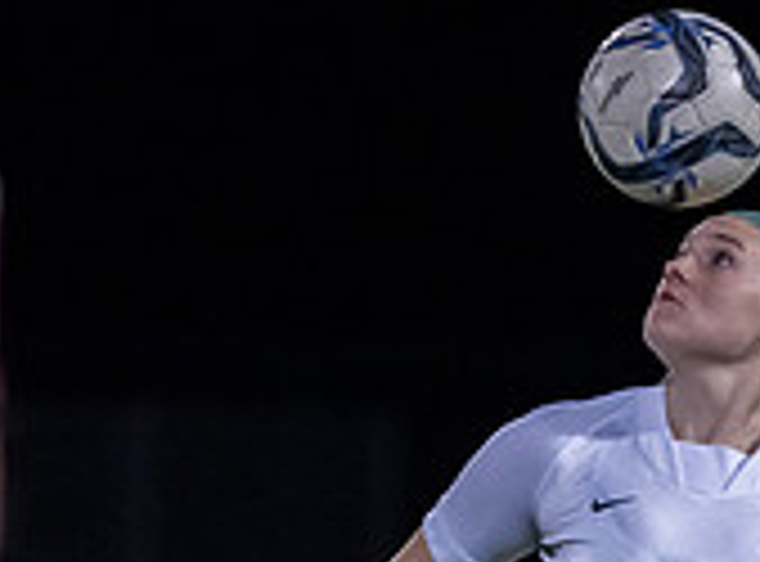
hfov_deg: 2.5
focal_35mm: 796
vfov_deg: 1.8
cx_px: 746
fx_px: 17390
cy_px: 852
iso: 4000
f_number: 2.8
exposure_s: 1/1000
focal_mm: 191
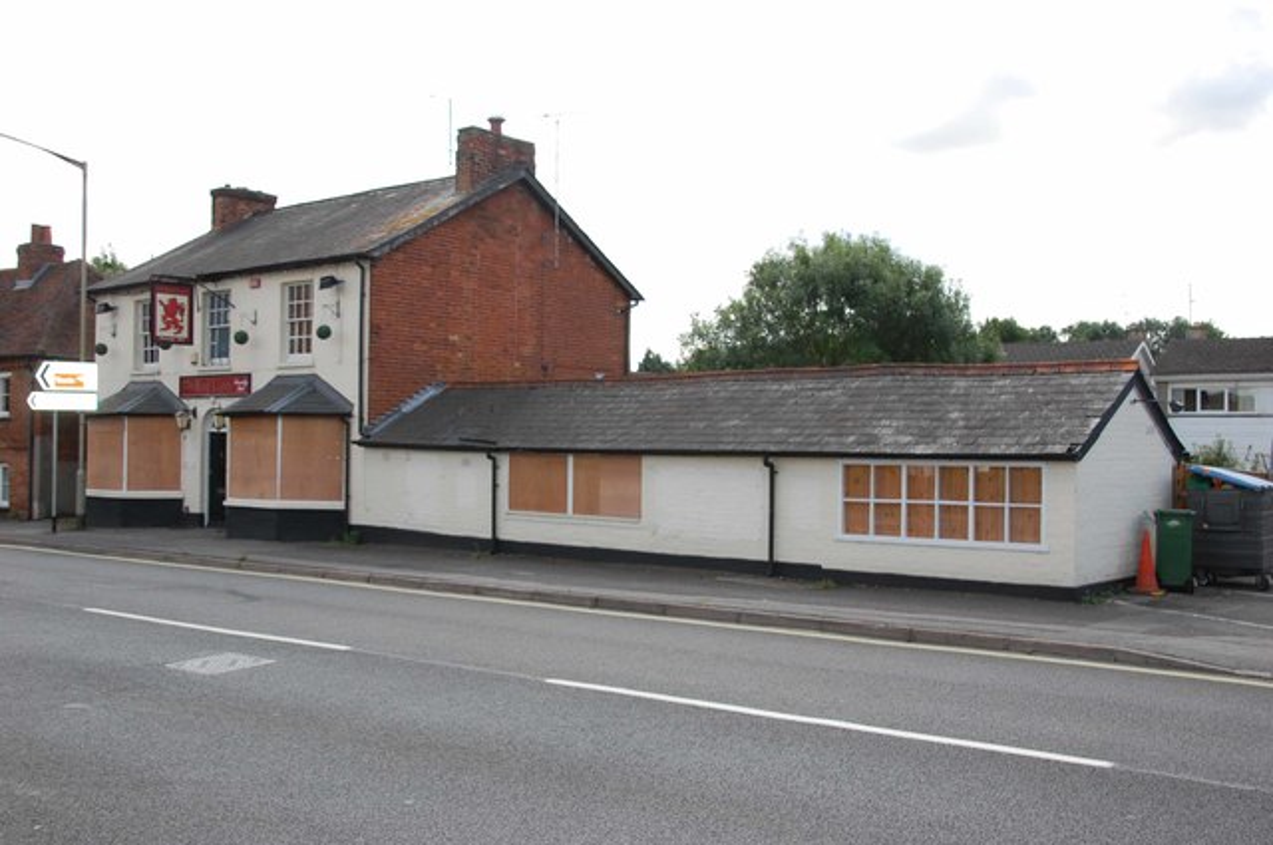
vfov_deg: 38.3
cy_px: 422
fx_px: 1218
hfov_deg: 55.2
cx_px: 636
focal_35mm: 34
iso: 200
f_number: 5.6
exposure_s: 1/500
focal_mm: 23
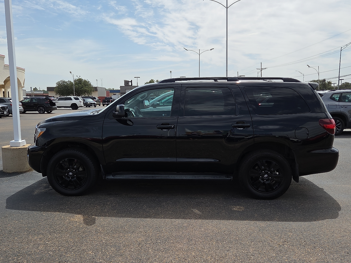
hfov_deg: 58.4
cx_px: 176
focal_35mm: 31
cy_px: 132
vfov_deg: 45.4
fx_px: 314
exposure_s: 1/10000
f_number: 1.8
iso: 77
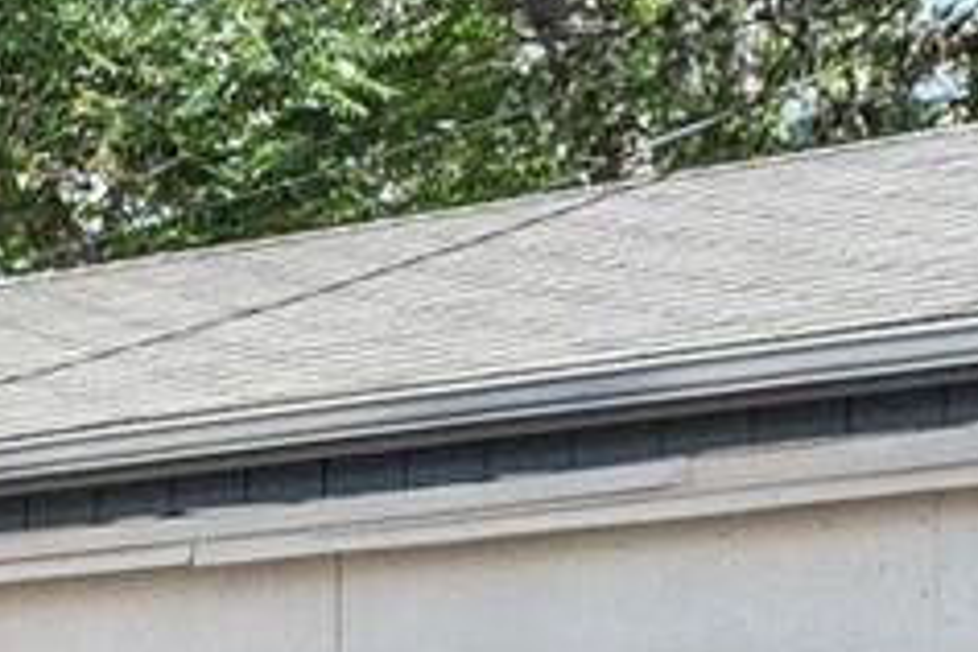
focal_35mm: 169
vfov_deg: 7.9
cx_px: -2290
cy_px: 1114
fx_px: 4591
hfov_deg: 8.9
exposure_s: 1/1000
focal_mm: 25
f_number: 10
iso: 200
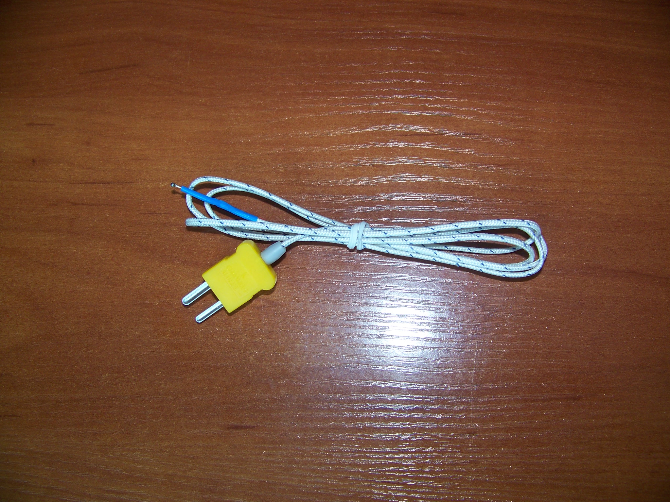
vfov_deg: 39.7
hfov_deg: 51.4
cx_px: 335
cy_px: 251
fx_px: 697
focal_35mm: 36
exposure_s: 1/30
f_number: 2.8
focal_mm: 5.85
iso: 64
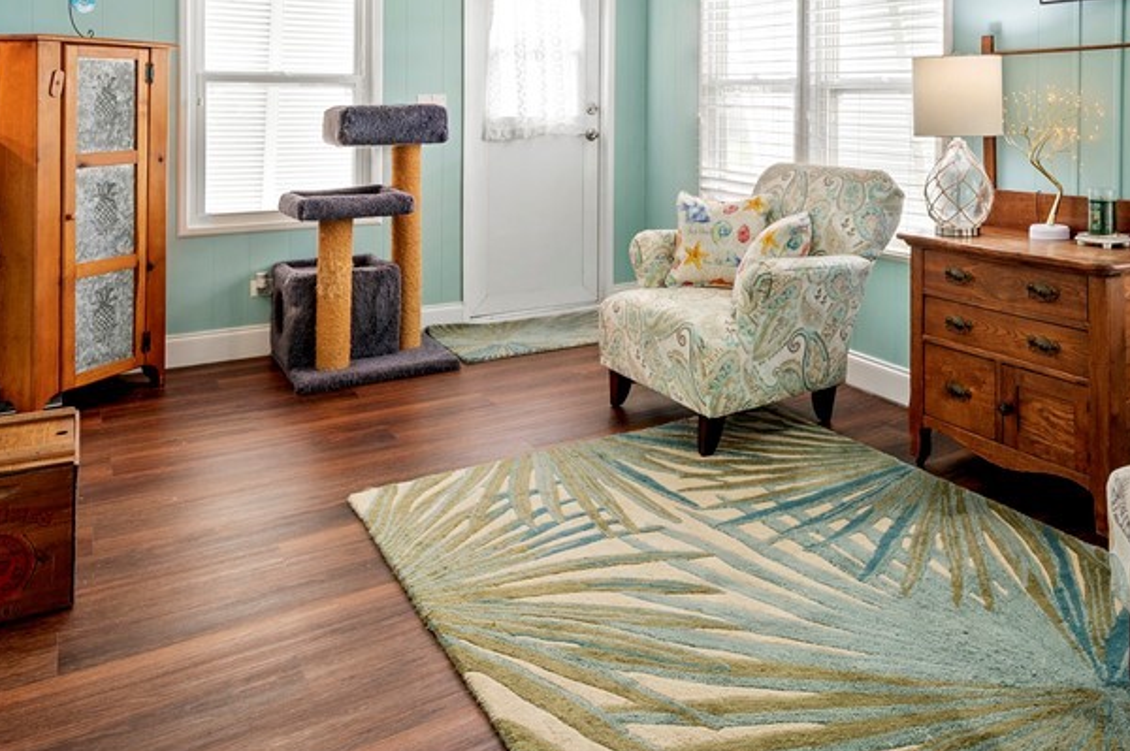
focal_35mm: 29
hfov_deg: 62.5
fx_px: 910
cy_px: 93
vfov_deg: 41.7
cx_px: 730
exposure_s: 1/3
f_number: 8
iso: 100
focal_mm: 16
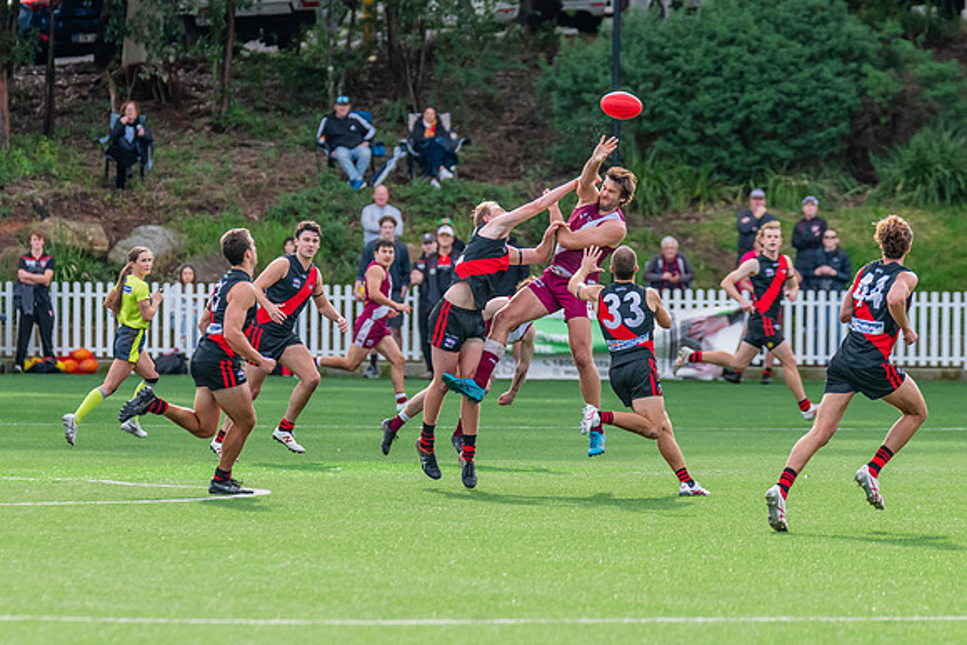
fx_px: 11609
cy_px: 223
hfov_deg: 4.8
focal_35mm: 432
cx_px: 481
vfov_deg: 3.2
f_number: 5
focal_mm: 310
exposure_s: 1/1250
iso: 800
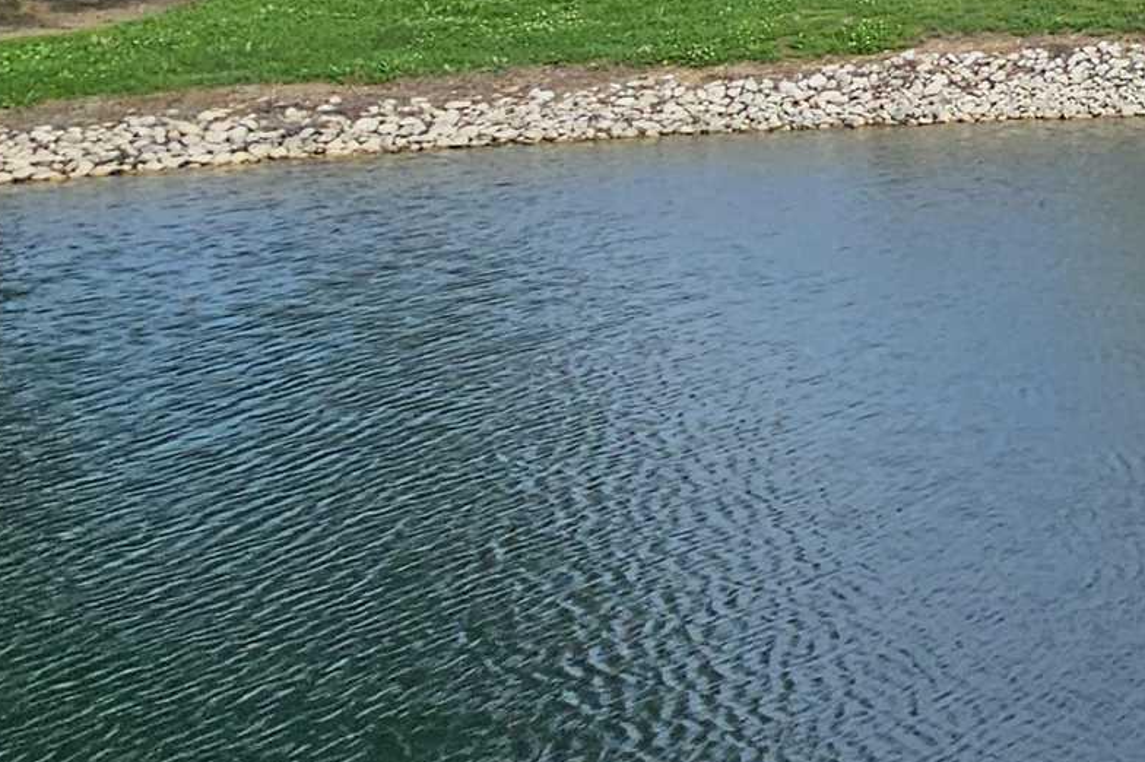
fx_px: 1685
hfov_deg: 22.2
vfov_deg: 23.0
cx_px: 2059
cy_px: -197
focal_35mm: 53
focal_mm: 2.2
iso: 50
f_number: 2.2
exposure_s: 1/3238
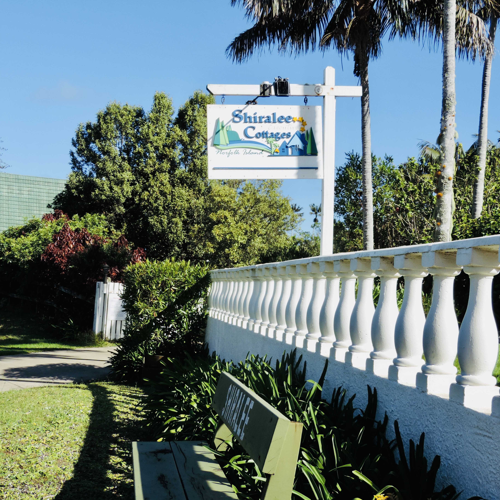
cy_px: 253
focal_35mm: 56
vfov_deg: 30.6
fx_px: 915
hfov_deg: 30.6
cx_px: 250
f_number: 3.5
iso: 80
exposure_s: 1/800
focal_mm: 8.3
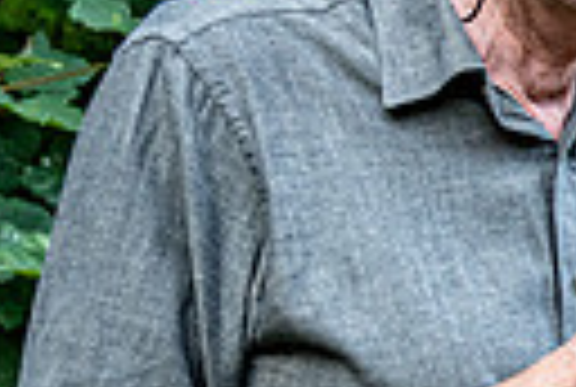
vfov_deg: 6.8
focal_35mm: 203
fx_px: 3256
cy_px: 448
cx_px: 1386
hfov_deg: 9.1
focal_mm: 32
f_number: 5
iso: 500
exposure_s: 1/200
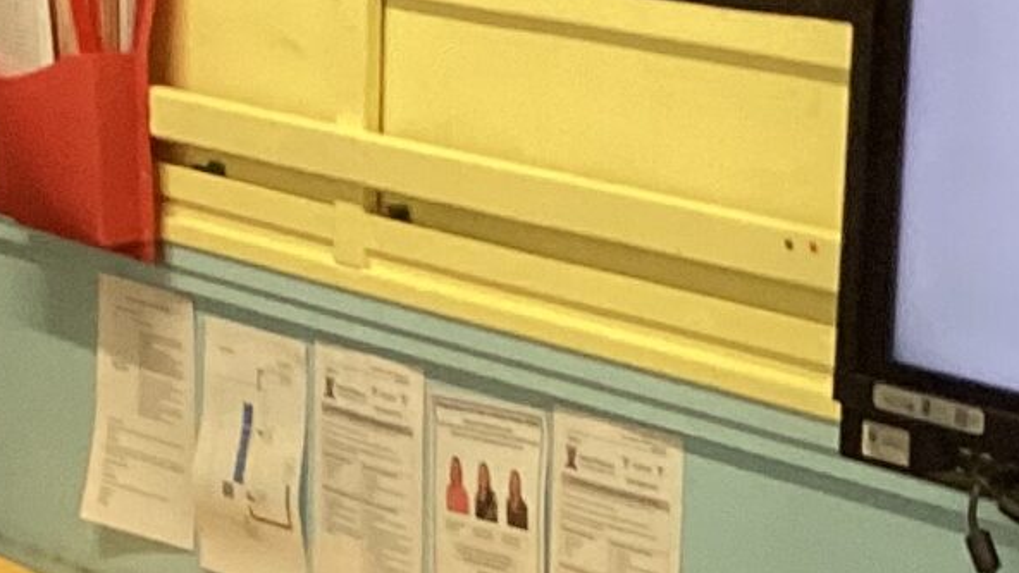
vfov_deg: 8.3
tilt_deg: -16.3
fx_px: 3945
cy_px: 604
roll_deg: -3.2
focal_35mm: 146
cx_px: 721
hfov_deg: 14.7
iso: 64
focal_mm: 3.3
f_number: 2.4
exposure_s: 1/50
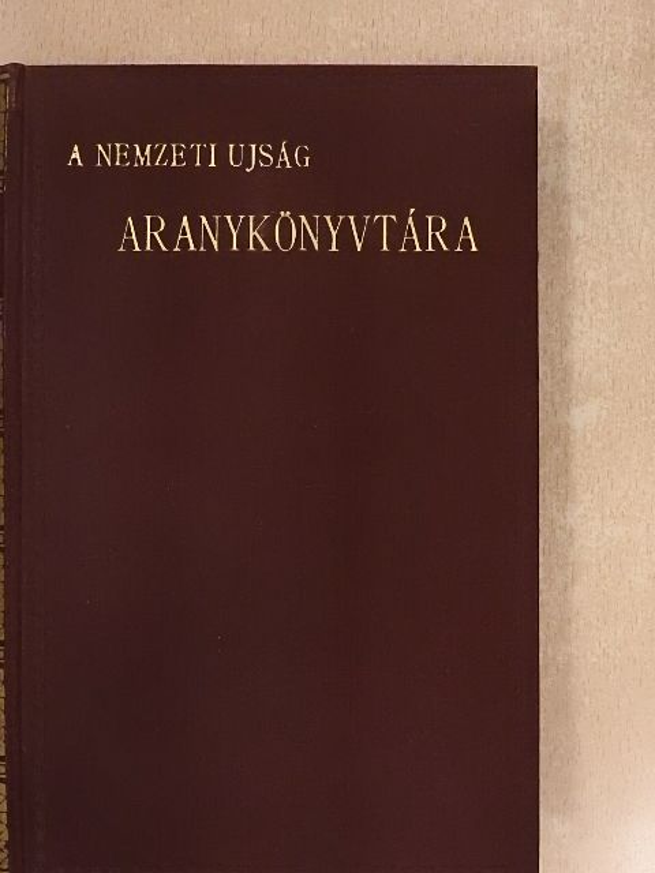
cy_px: 436
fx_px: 1261
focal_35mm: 50
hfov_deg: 29.1
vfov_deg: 38.2
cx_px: 328
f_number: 4
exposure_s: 1/80
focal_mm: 9
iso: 1600
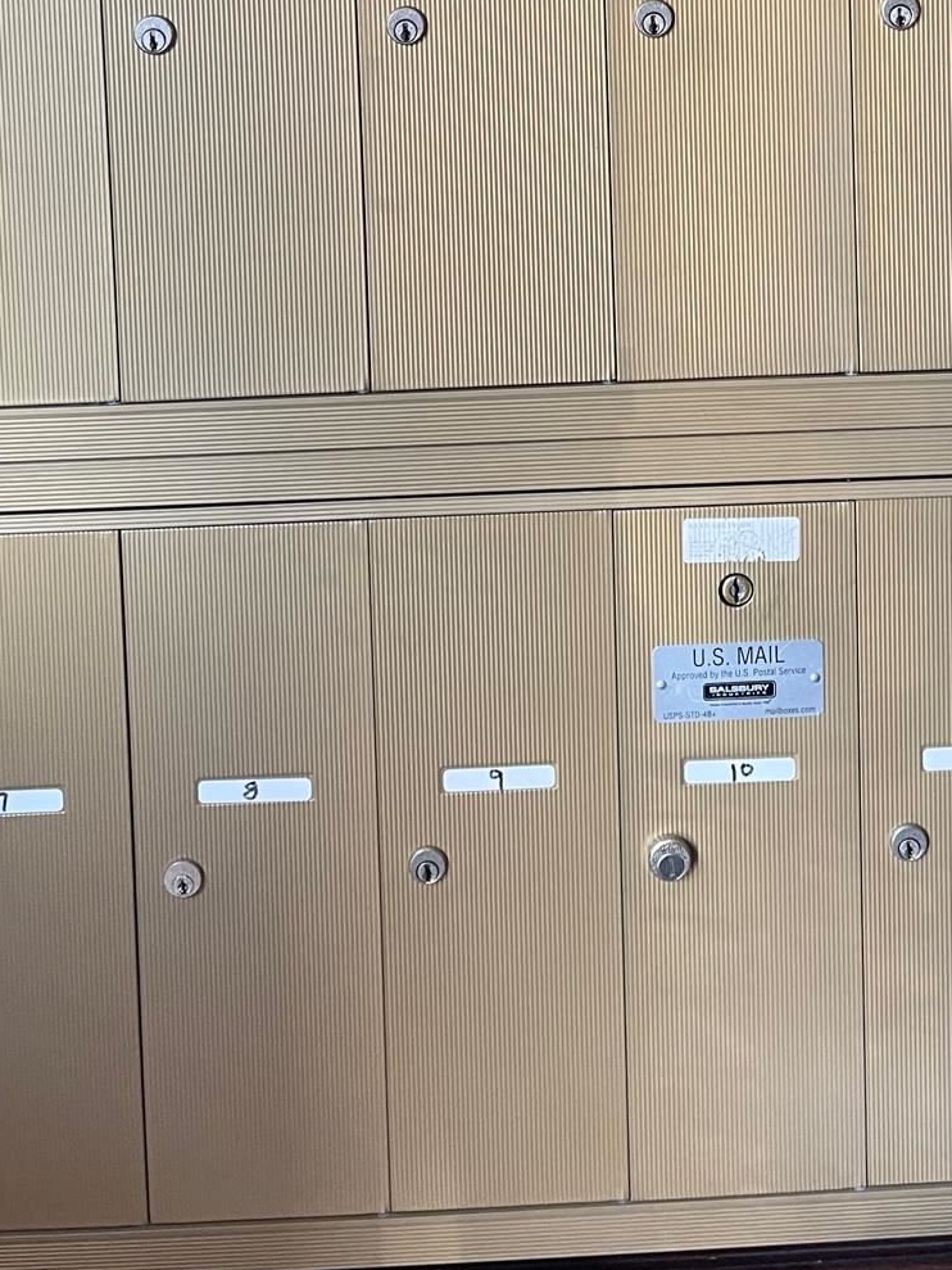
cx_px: 586
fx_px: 1943
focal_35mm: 53
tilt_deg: -5.2
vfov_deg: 33.2
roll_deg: +0.7
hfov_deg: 27.4
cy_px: 9
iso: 125
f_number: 1.6
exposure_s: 1/68
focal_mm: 5.1
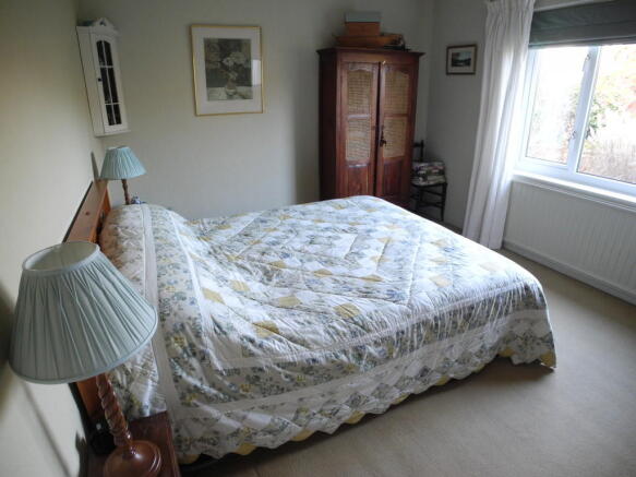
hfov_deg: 63.5
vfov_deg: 49.7
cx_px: 318
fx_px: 514
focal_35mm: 28
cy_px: 238
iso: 400
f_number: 2.8
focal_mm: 6
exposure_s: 1/30.1
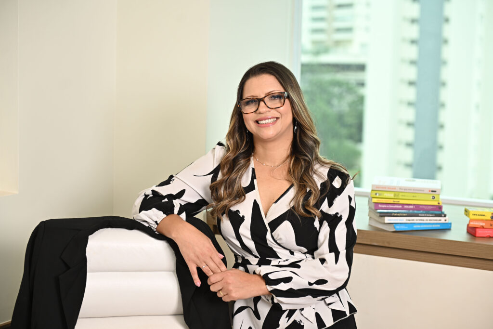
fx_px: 849
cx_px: 246
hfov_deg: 32.4
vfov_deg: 21.9
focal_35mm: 62
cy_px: 164
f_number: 3.5
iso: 250
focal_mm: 62
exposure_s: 1/125
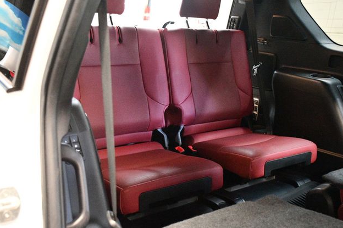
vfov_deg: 33.3
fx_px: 381
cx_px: 173
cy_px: 116
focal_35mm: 40
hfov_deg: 48.5
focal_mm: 26
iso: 10000
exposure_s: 1/60
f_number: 3.8
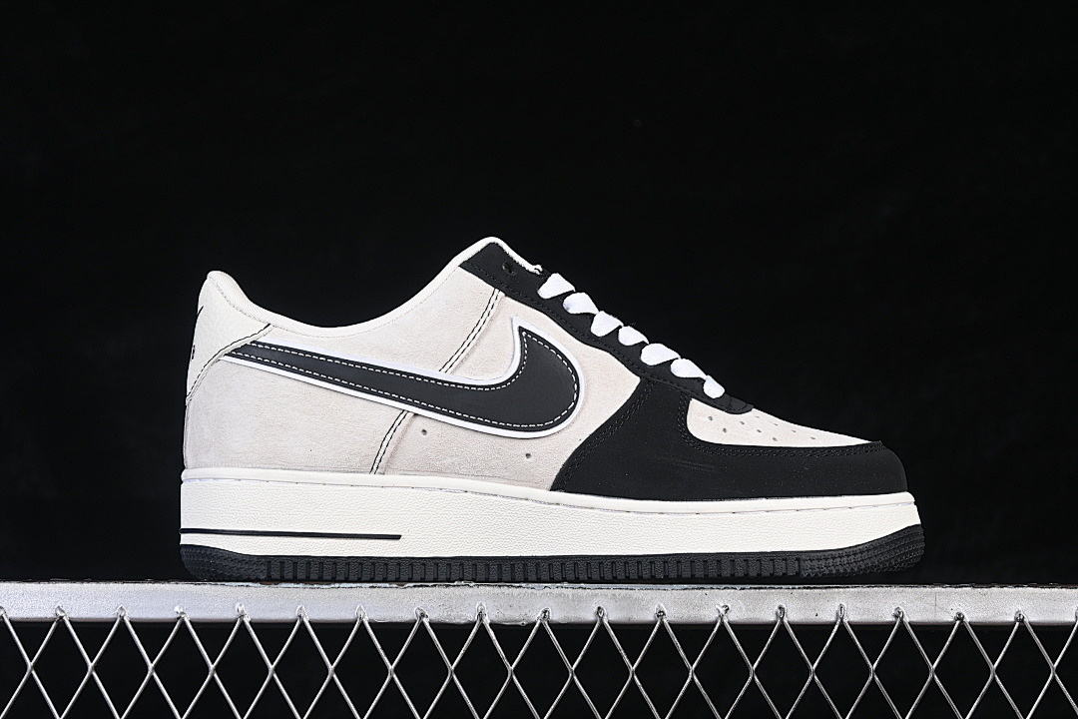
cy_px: 360
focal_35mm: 75
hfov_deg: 27.0
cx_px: 539
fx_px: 2246
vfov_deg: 18.2
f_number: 7.1
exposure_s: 1/80
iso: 160
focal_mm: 50
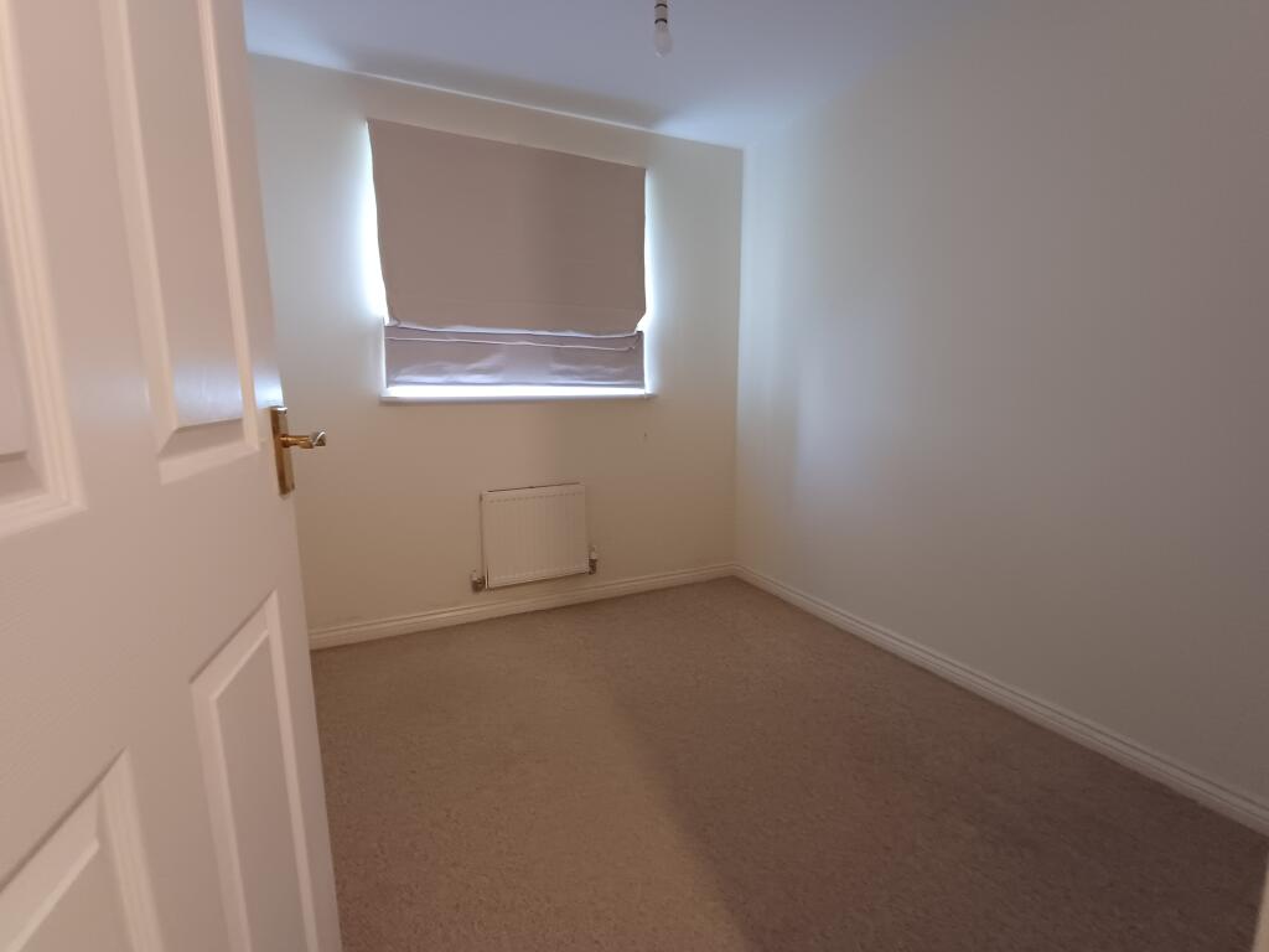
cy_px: 476
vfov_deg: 78.1
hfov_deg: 94.5
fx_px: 587
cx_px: 634
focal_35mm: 16
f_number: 2.2
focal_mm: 1.64
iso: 320
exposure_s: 1/25
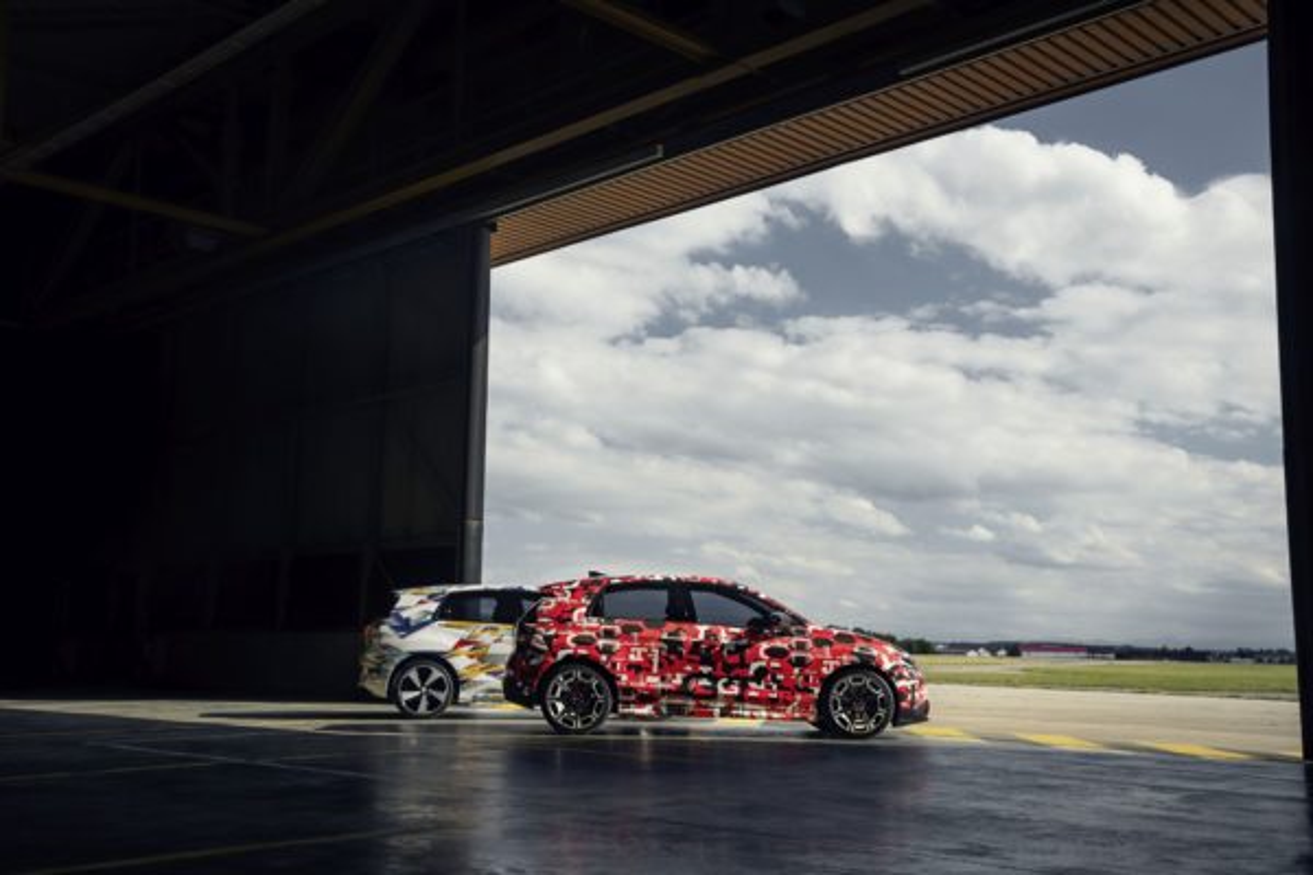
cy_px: 438
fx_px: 1379
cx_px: 656
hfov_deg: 50.9
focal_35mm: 38
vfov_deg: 35.2
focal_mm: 37.8
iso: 125
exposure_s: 1/160
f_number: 8
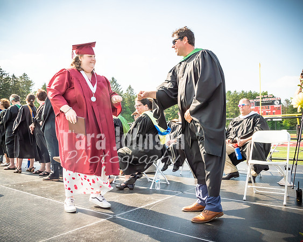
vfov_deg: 50.3
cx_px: 152
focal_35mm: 29
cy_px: 121
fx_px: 258
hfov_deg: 60.9
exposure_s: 1/500
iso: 200
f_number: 7.1
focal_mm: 17
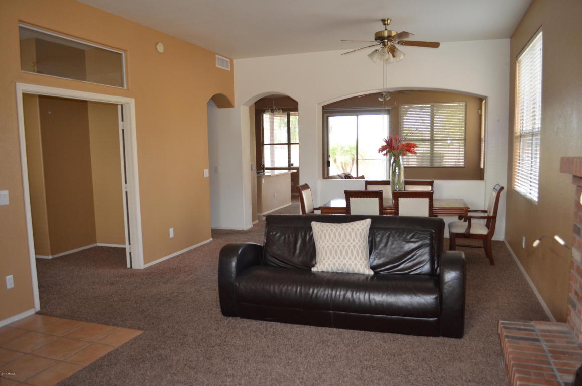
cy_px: 193
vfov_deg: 47.7
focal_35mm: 27
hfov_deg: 67.5
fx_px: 436
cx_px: 291
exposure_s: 1/60
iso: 720
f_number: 3.5
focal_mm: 18
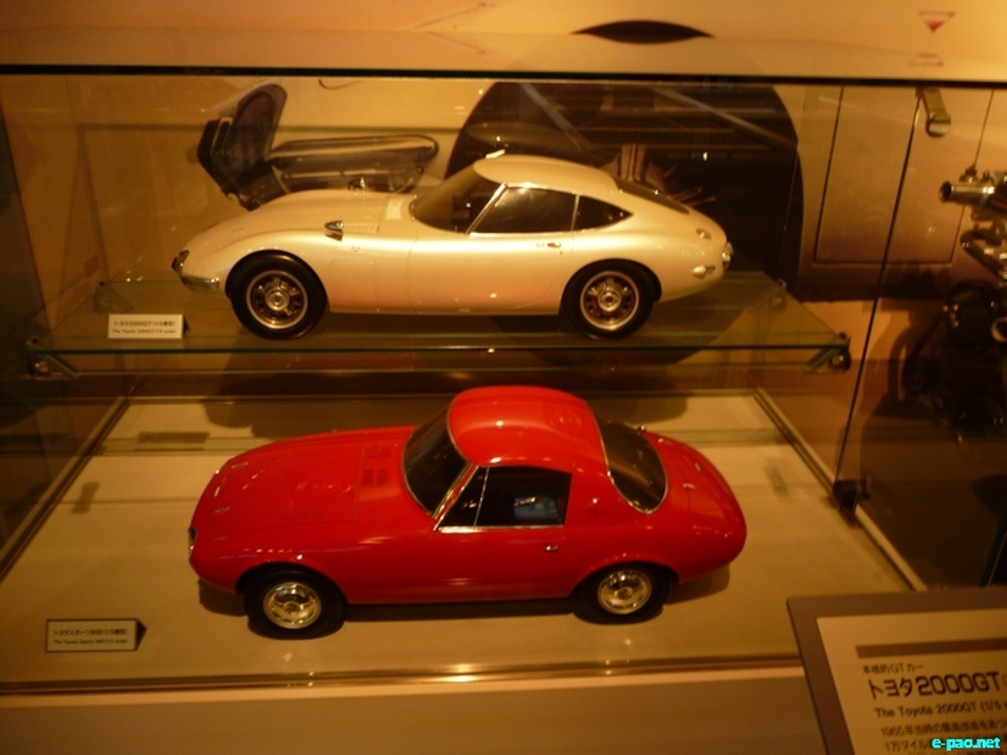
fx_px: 815
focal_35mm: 28
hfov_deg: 63.4
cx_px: 504
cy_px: 378
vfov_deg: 49.7
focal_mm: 4.7
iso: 100
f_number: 3.3
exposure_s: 1/4
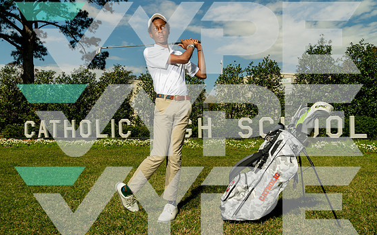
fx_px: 288
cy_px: 125
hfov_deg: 66.4
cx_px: 173
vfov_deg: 44.5
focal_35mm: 28
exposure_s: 1/250
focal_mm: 24
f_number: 8
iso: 100
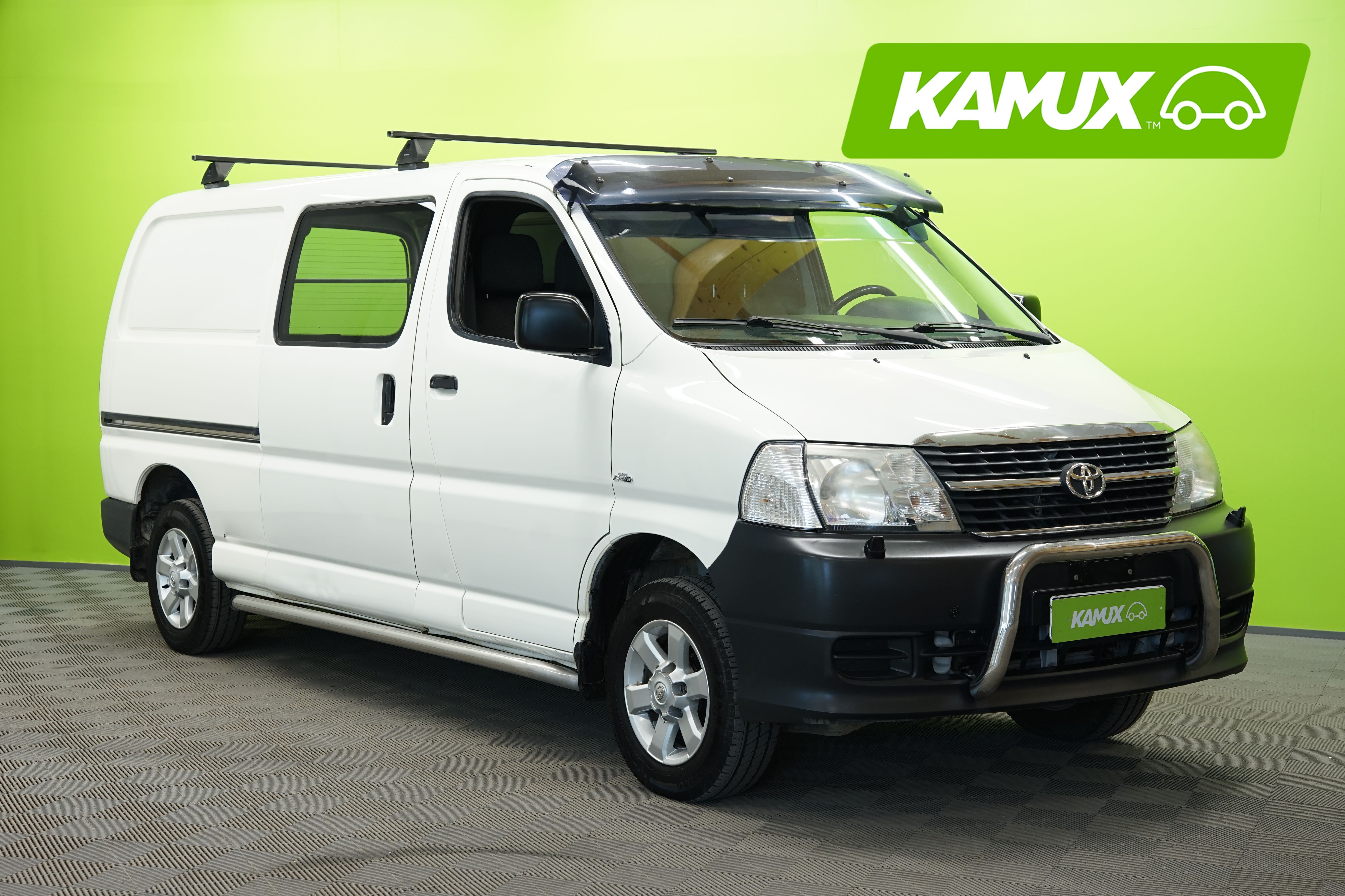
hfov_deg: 34.5
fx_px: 2167
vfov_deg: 23.4
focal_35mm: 58
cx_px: 672
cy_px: 448
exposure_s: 1/15
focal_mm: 58
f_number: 5.6
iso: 500
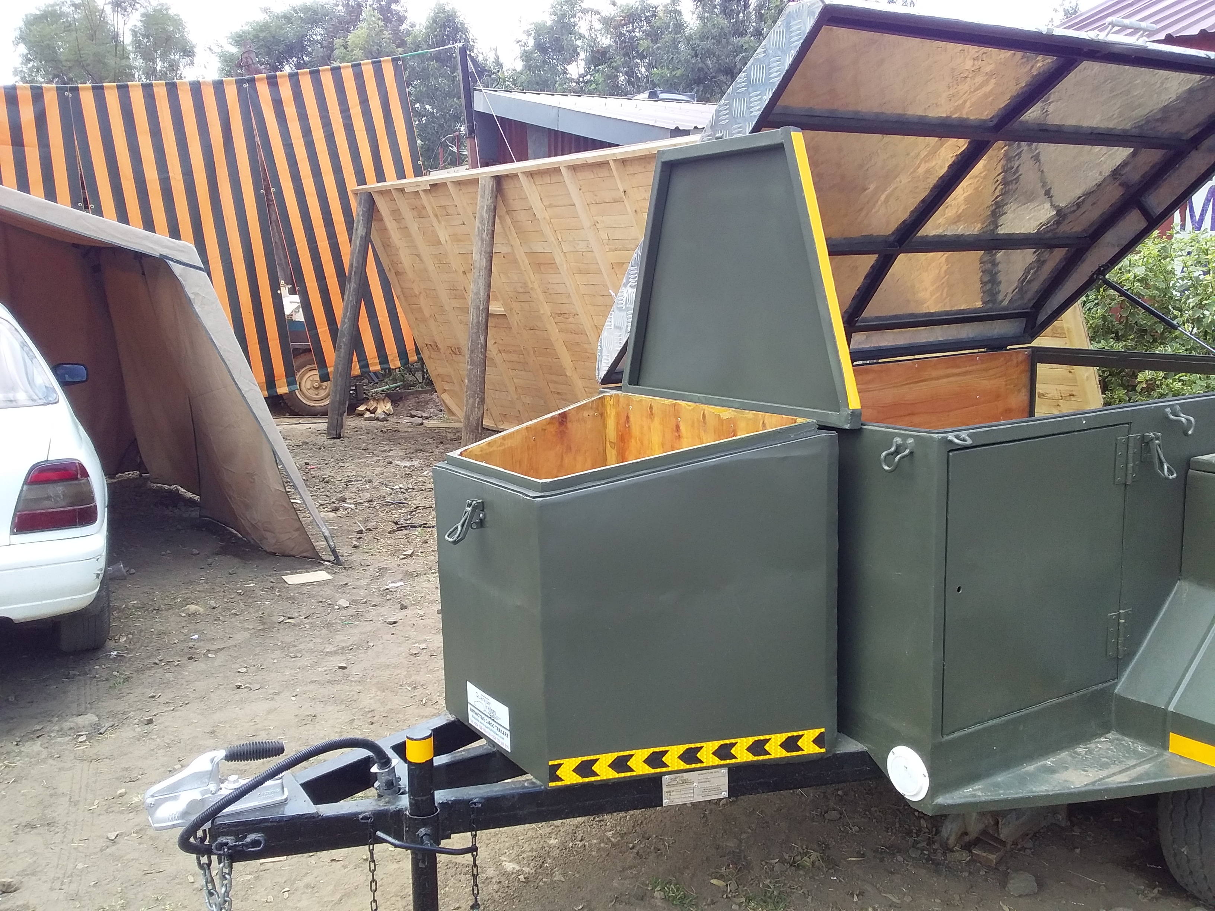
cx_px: 608
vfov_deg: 45.4
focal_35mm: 31
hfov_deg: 58.4
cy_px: 456
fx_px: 1088
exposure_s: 1/224
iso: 40
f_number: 2.2
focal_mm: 3.3
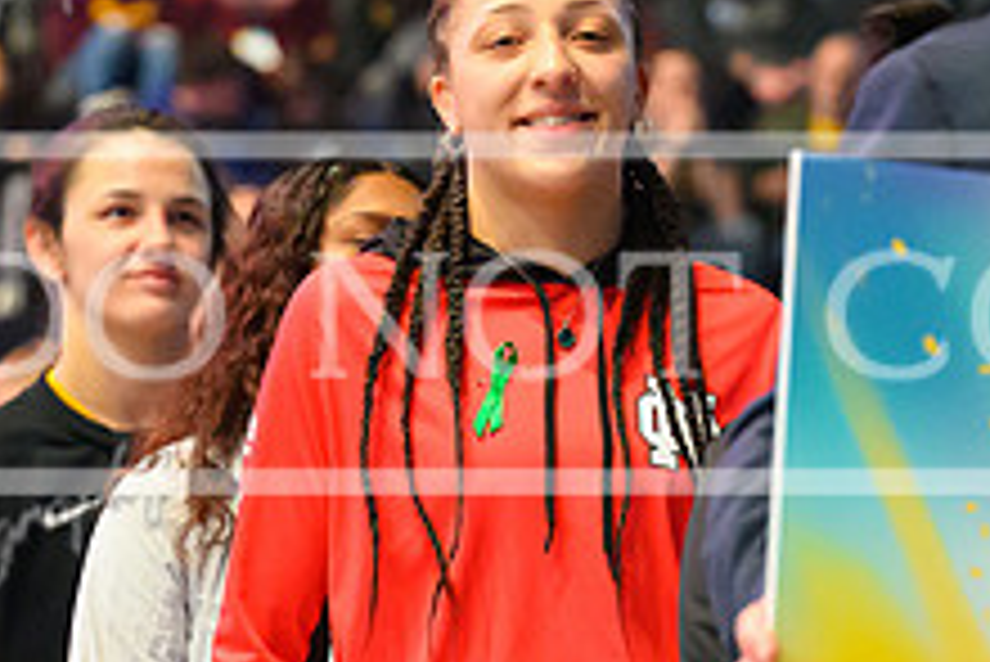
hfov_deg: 7.0
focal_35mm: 294
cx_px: 370
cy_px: 476
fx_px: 8090
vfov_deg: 4.7
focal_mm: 79
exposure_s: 1/320
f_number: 2.8
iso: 10000
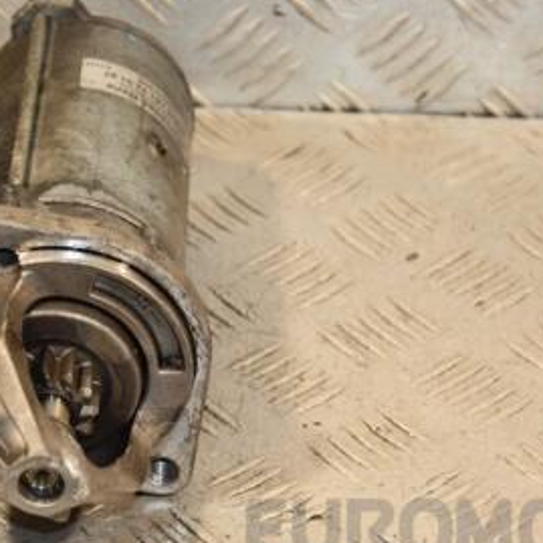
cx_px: 208
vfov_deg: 9.9
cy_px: 260
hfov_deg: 9.9
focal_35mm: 176
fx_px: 3123
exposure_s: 1/160
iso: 800
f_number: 5.3
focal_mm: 62
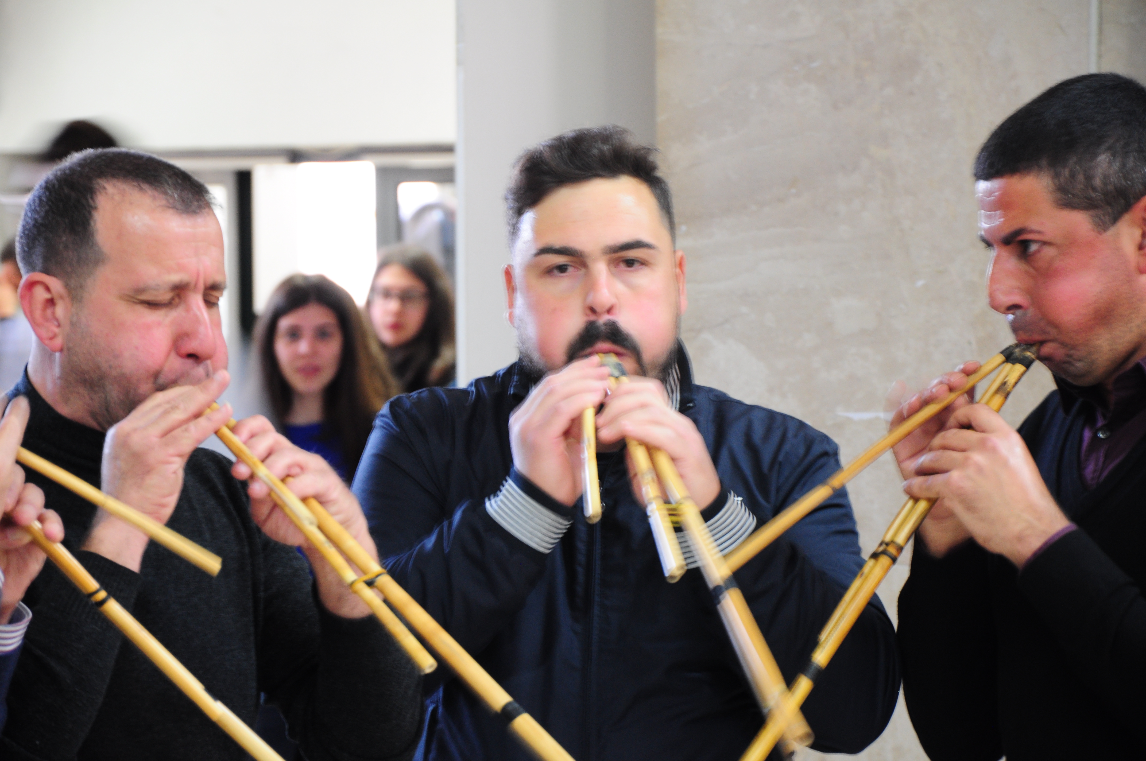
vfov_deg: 8.7
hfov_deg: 13.1
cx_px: 573
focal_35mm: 158
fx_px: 5008
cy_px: 380
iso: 640
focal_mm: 105
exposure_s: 1/6
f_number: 5.6
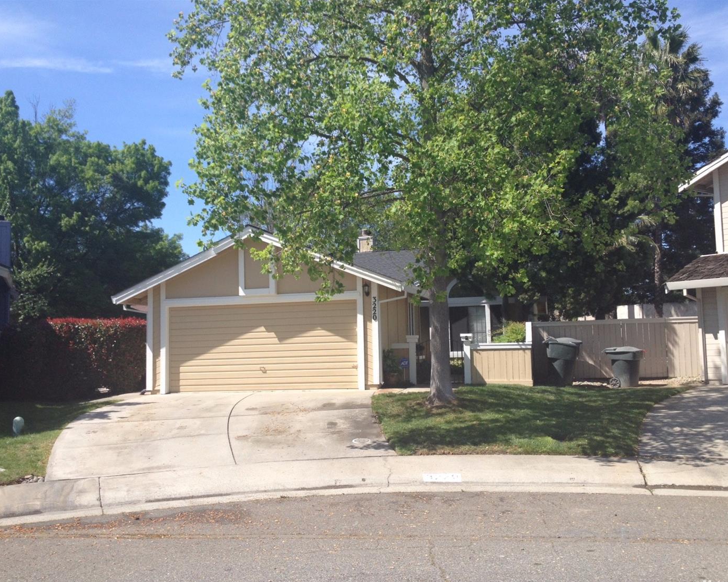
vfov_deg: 40.1
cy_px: 295
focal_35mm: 37
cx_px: 360
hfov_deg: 49.1
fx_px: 797
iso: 50
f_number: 2.4
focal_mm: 4.28
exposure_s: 1/1284
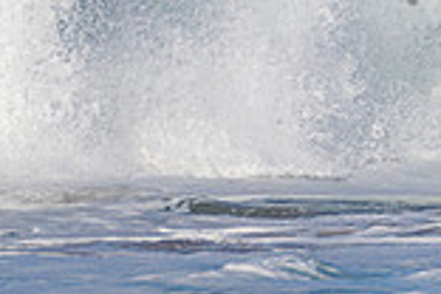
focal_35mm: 2796
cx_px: 687
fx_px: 34248
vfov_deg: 0.5
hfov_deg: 0.7
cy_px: -64
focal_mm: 500
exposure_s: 1/2000
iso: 220
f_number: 5.6
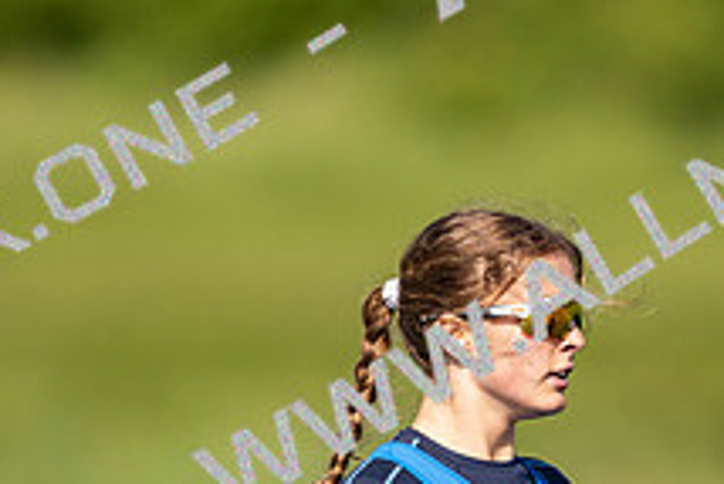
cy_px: 516
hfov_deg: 1.3
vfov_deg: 0.8
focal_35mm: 1627
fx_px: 32742
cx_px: 612
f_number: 4
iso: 220
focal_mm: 600
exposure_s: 1/2500
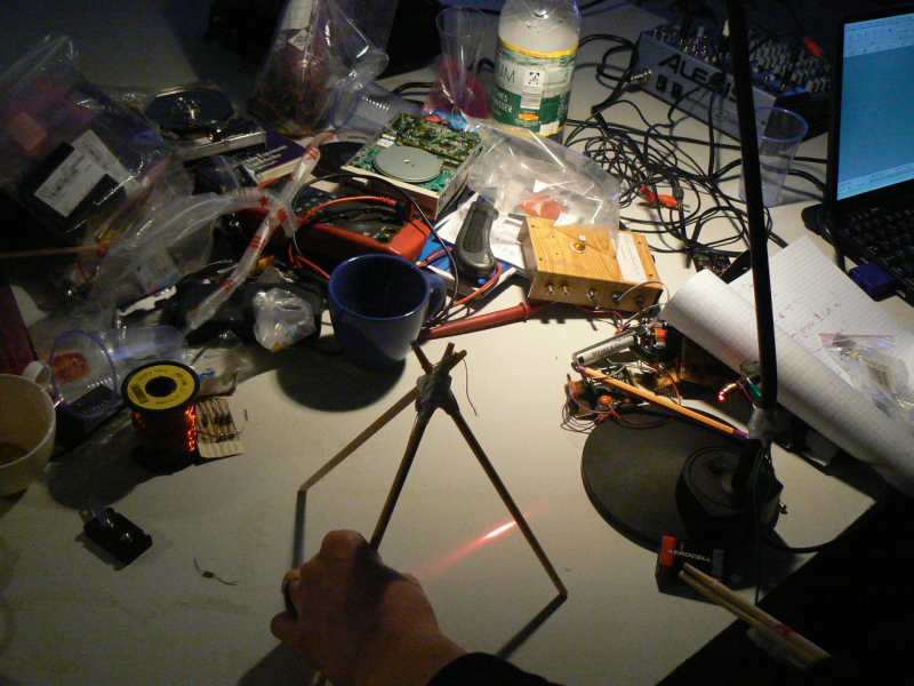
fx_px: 951
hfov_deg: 51.4
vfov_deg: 39.7
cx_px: 457
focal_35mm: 36
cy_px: 343
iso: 400
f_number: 2.8
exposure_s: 1/50
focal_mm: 6
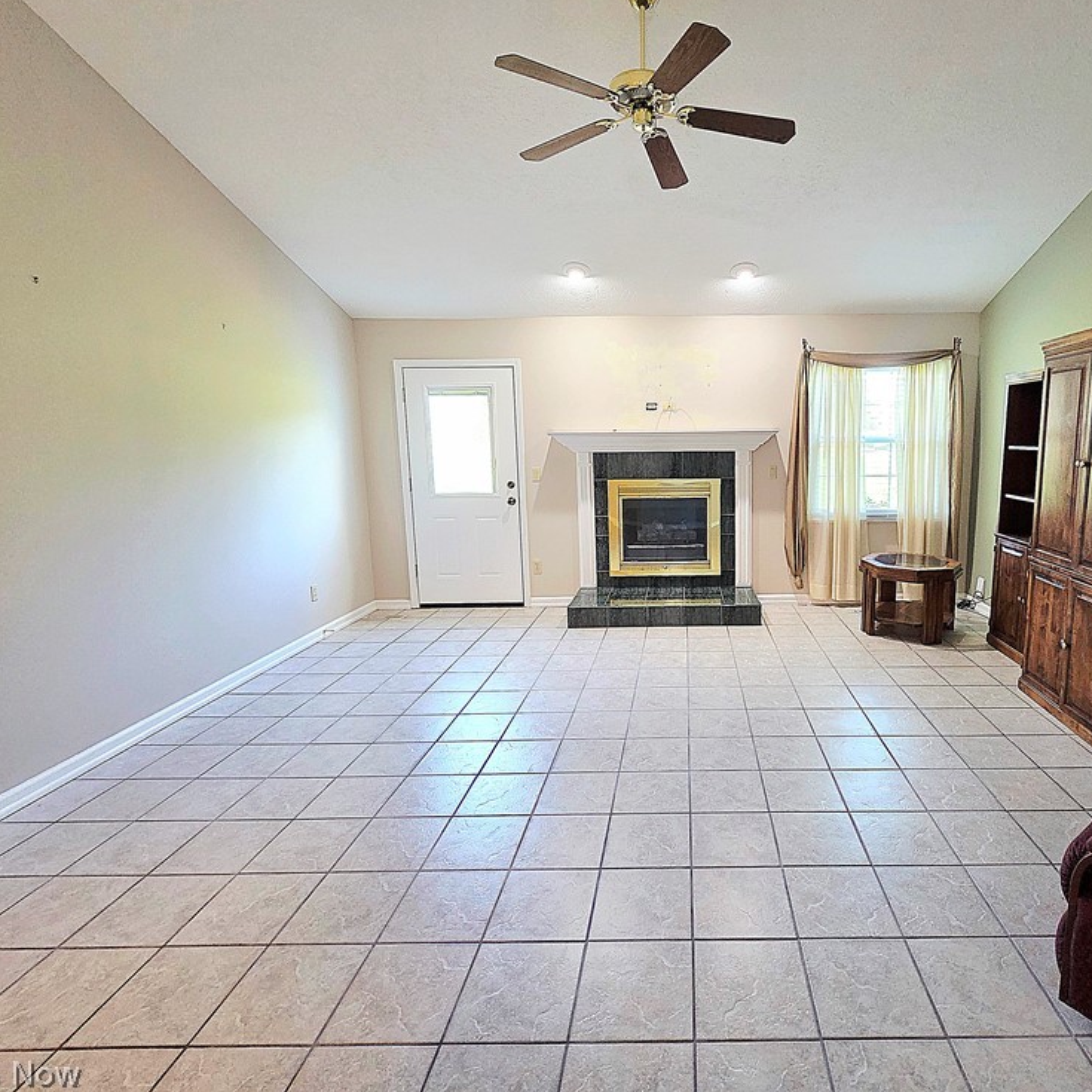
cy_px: 527
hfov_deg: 85.6
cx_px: 686
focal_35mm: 16
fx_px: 571
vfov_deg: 87.4
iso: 320
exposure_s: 1/60.2
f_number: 2.2
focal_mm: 2.2
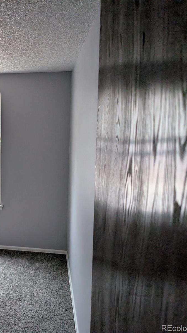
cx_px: -16
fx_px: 308
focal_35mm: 35
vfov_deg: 56.6
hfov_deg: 30.4
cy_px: 166
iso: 157
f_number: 1.68
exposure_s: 1/1151
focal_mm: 6.9
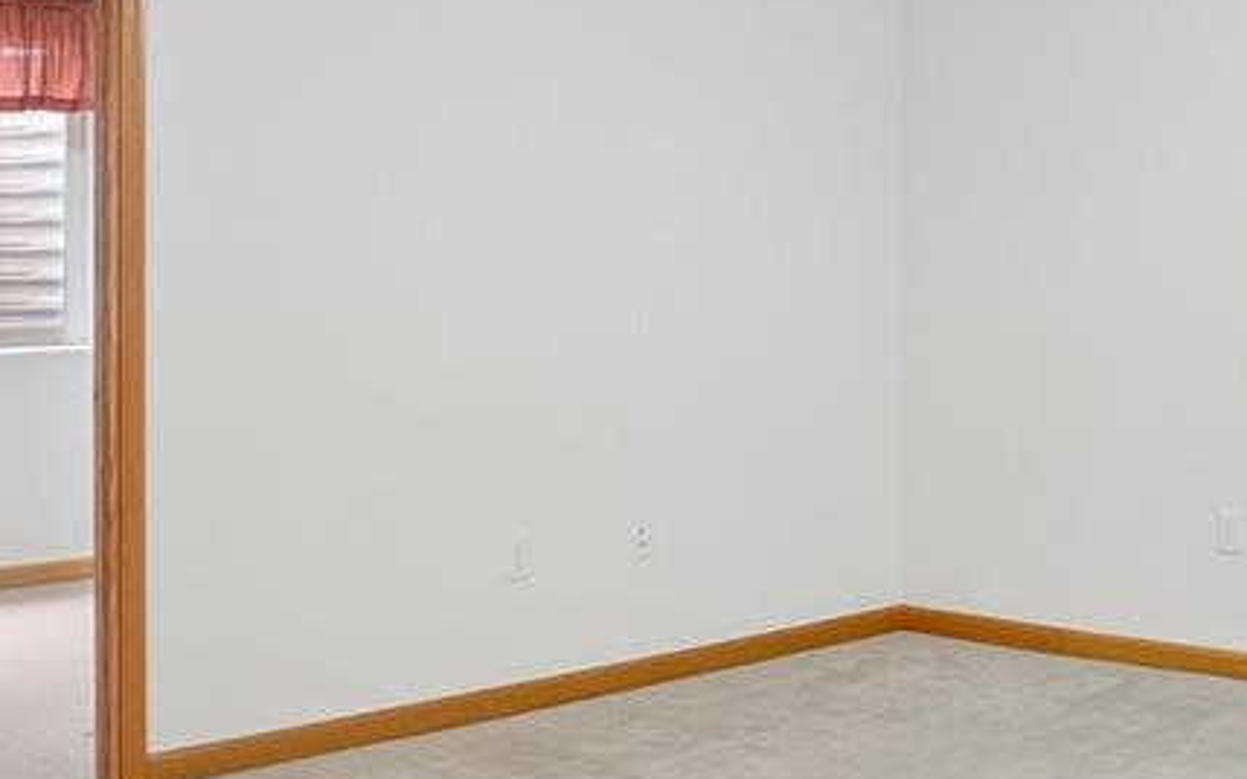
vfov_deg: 22.7
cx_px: 1046
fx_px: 1937
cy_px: 279
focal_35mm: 57
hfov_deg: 34.3
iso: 400
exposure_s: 1/2.5
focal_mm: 10
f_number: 8
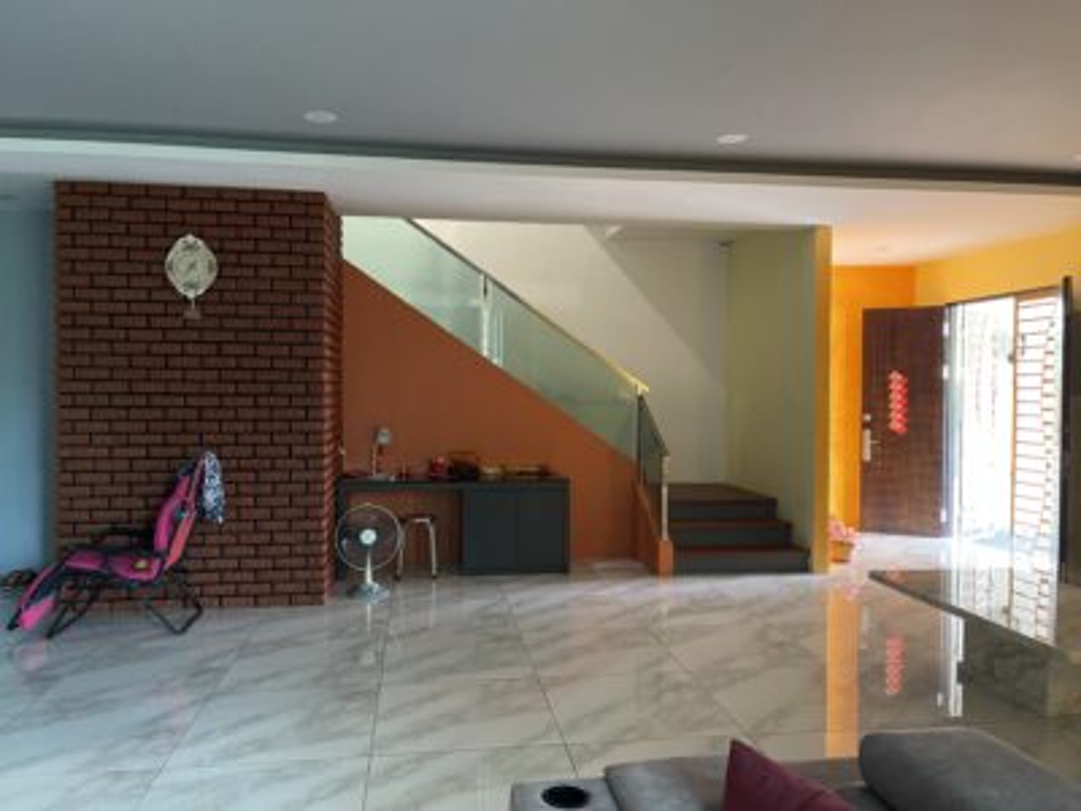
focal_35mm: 25
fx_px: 781
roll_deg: -0.5
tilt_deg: +1.1
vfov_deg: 54.9
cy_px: 406
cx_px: 540
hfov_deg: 69.4
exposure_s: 1/33
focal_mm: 5.1
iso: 640
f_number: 1.6
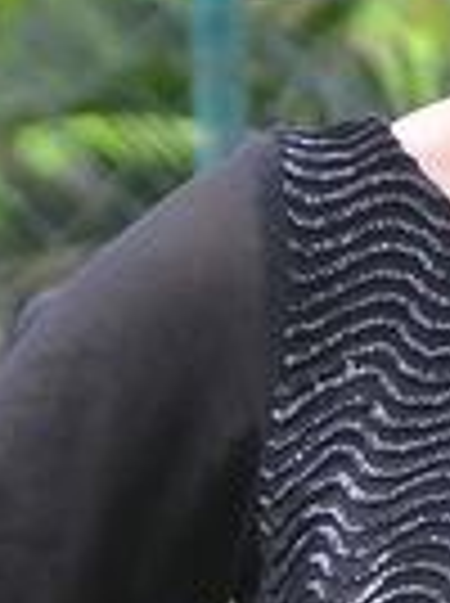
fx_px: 9894
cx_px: 810
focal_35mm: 569
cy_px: 508
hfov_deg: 2.6
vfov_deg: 3.5
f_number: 5.3
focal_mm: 66
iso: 800
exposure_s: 1/125
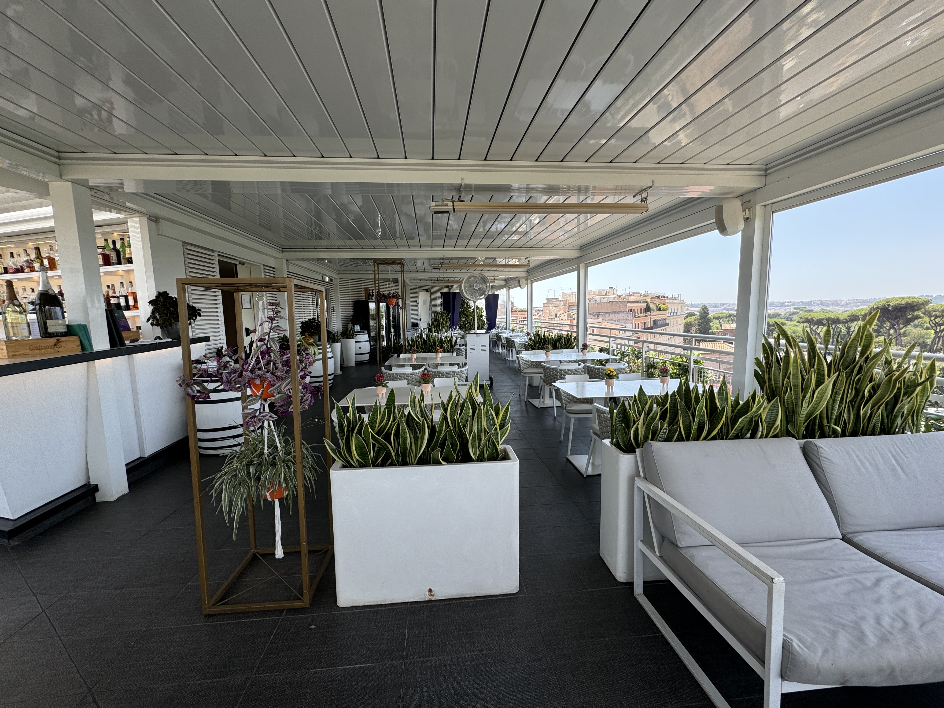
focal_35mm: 14
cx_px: 472
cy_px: 354
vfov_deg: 85.7
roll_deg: +1.2
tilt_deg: -6.6
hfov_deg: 102.1
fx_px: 382
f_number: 2.2
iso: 40
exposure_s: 1/297
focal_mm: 2.22
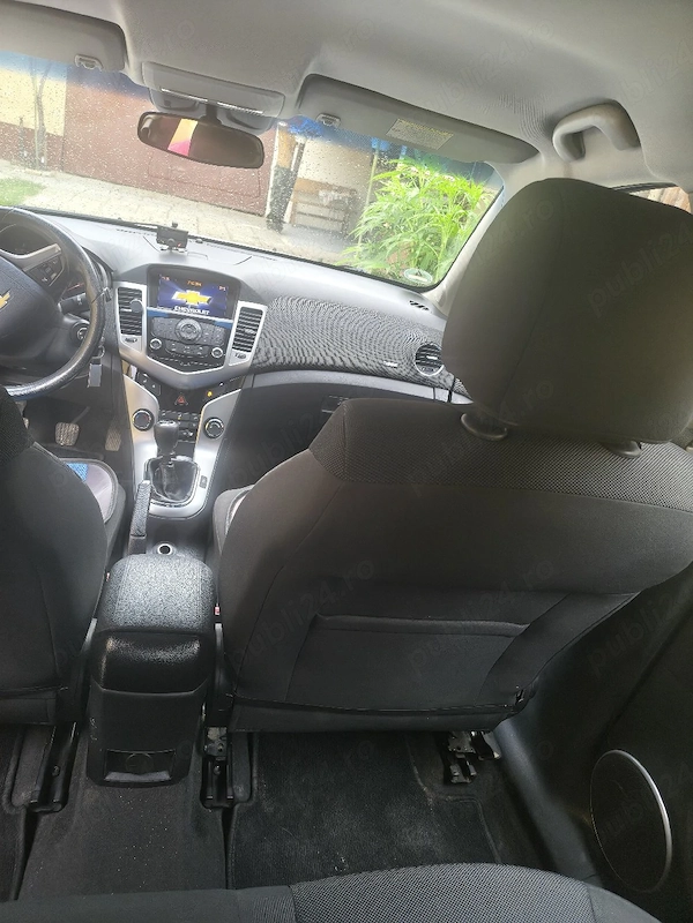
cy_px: 462
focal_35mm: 24
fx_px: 641
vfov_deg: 71.6
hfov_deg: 56.8
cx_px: 346
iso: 520
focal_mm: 5.56
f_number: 1.8
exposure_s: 1/50.3
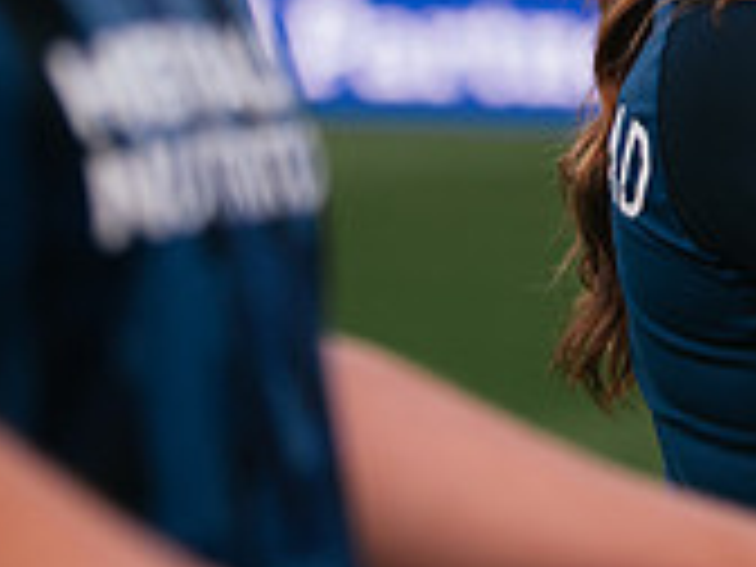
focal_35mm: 349
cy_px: 90
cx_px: 1017
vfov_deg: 4.3
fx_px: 7622
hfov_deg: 5.6
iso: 250
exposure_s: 1/800
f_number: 2.8
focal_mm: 105
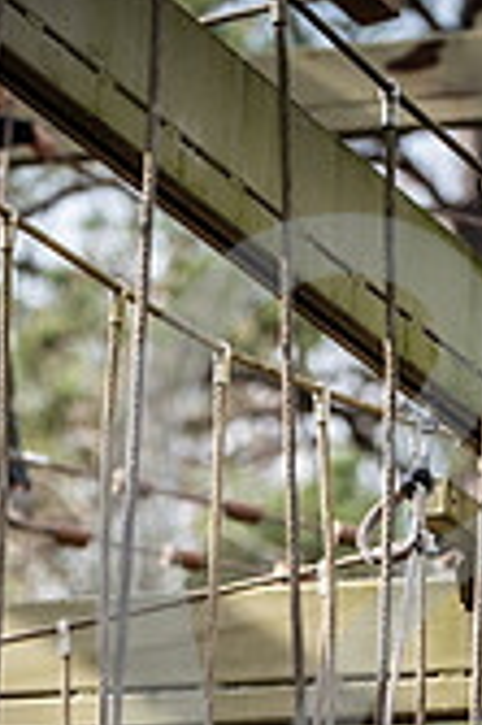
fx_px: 7607
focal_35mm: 378
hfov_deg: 3.6
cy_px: 946
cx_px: 239
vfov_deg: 5.4
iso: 100
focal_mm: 140
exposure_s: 1/500
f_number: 2.8
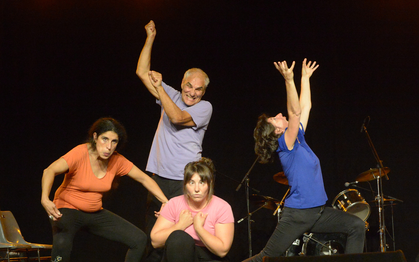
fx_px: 582
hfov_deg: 39.6
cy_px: 136
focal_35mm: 51
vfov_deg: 25.3
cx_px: 210
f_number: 5
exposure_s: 1/100
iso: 12800
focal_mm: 50
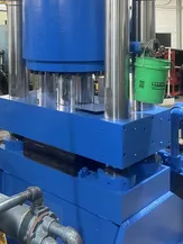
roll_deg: -0.4
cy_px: 42
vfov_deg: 37.9
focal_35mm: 48
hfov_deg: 30.3
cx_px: 98
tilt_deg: +0.5
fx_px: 338
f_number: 1.5
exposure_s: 1/60
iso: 200
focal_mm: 5.7
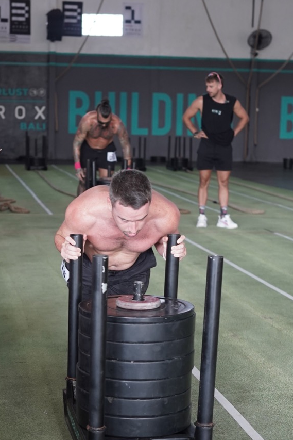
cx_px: 119
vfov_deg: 25.9
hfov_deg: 17.5
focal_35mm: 78
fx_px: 952
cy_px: 290
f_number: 2.2
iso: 1000
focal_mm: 35
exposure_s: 1/250
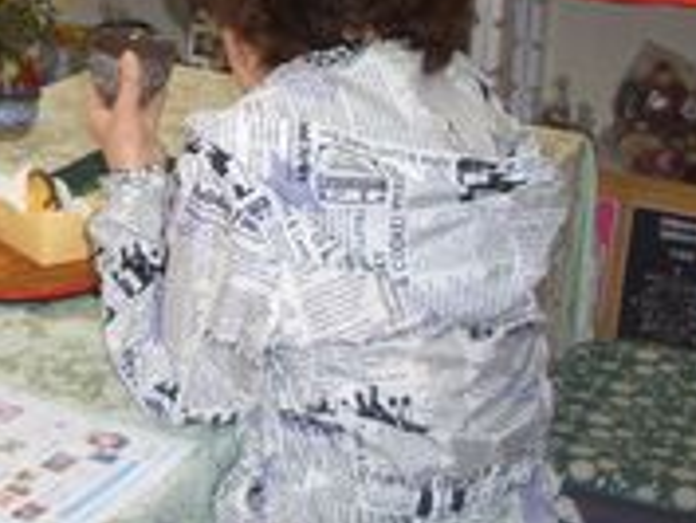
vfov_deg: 18.4
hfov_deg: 23.8
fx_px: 1589
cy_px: 47
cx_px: 24
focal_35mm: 79
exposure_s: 1/60
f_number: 2.6
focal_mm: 5.8
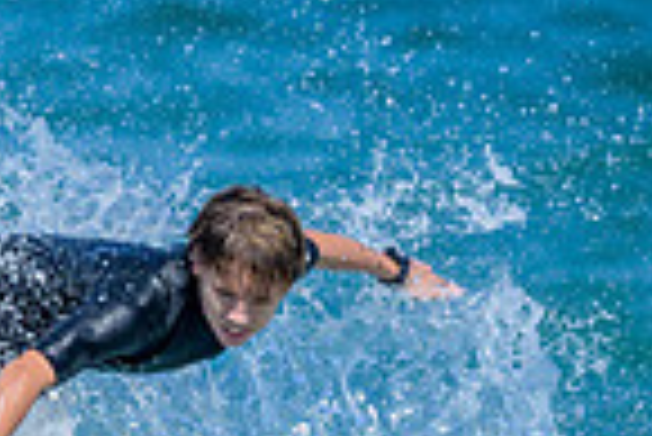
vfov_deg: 0.3
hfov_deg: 0.5
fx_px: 79169
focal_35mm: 4367
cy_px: 743
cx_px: -100
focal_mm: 800
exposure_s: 1/2500
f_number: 6.3
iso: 360
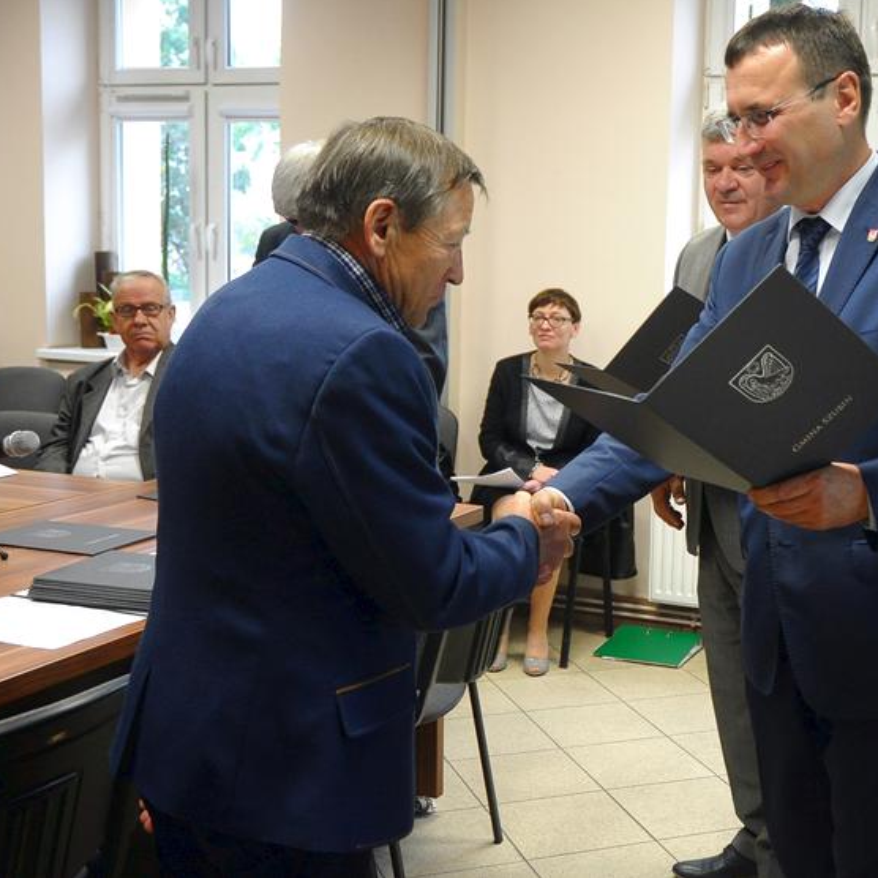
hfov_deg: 34.2
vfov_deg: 34.9
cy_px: 435
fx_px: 1396
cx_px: 654
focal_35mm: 49
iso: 1250
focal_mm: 25
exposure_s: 1/80
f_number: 4.5
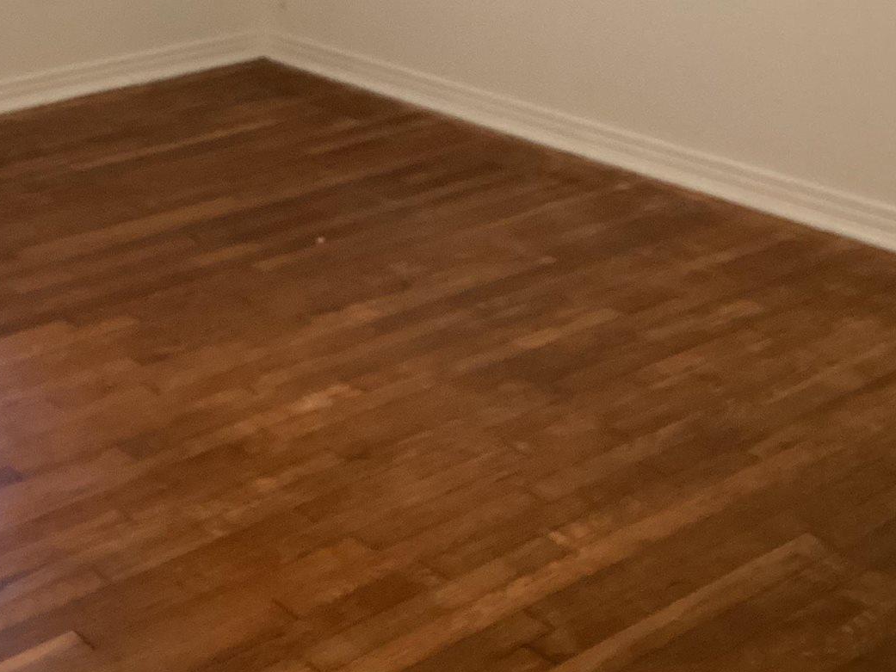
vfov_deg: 23.7
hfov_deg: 30.9
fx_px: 1579
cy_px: 138
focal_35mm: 61
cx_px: 173
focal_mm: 3.3
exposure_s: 1/40
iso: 400
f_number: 2.4
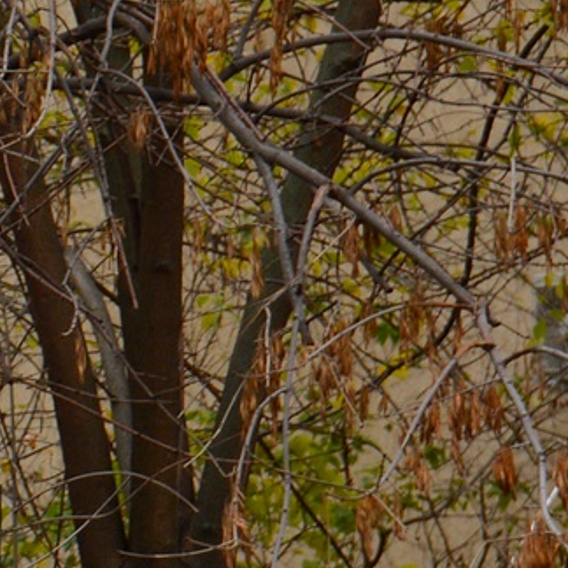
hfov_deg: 3.9
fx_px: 8223
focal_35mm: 443
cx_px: -715
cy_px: 782
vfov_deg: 3.9
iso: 220
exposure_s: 1/125
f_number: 5.6
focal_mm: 75
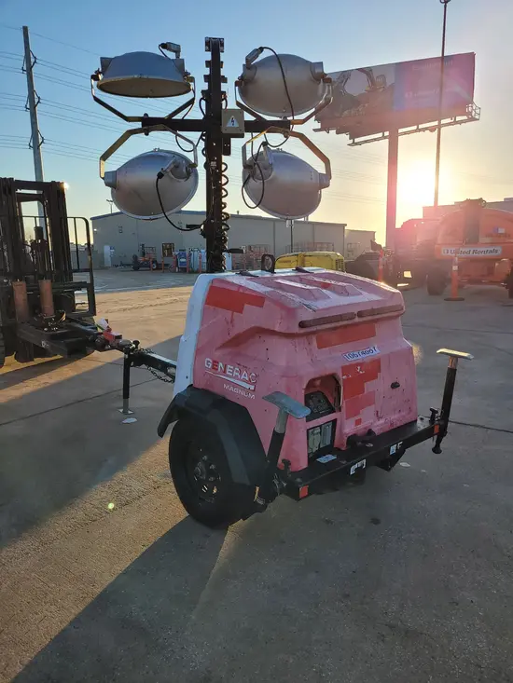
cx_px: 256
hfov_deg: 53.1
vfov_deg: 67.3
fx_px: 514
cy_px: 342
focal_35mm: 26
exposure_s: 1/1425
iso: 40
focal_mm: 5.4
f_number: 1.8
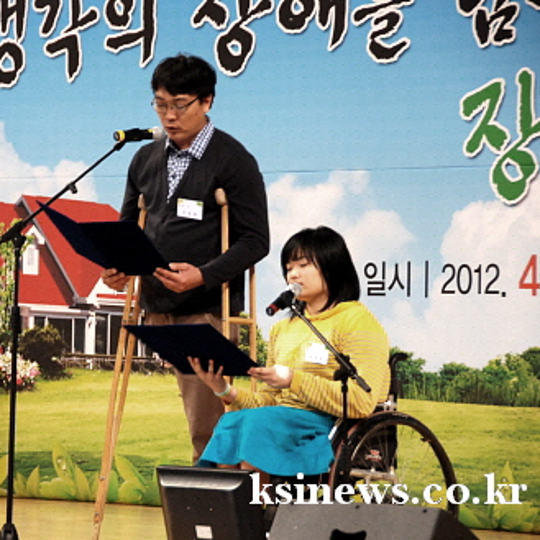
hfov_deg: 8.6
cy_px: 272
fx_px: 3594
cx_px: 161
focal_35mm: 204
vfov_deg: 8.6
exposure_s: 1/40
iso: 800
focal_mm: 105
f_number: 5.6
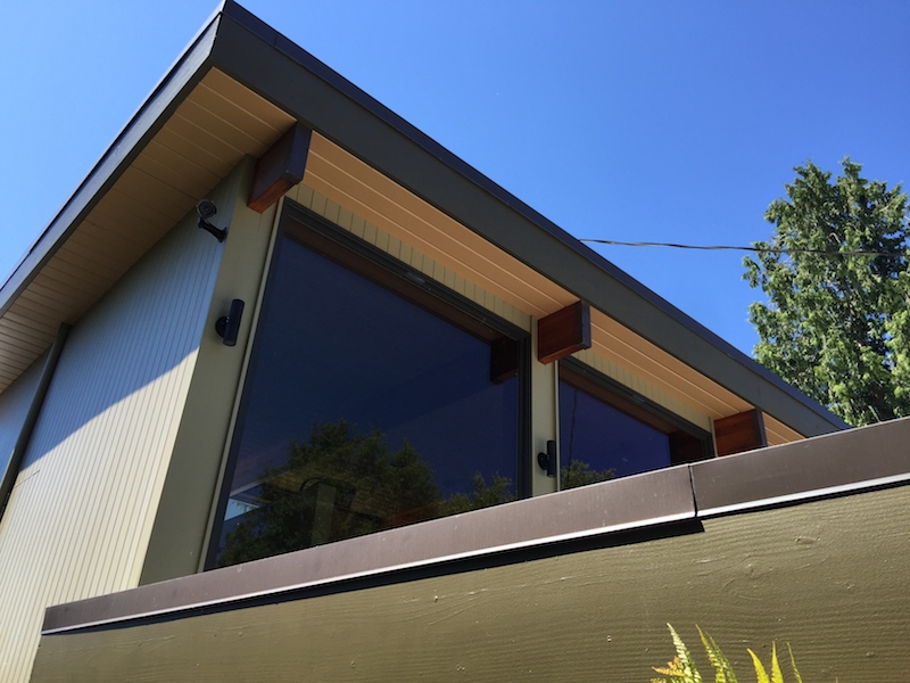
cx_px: 455
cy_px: 342
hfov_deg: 61.7
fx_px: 762
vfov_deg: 48.2
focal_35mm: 29
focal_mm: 4.15
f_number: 2.2
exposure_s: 1/775
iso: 32
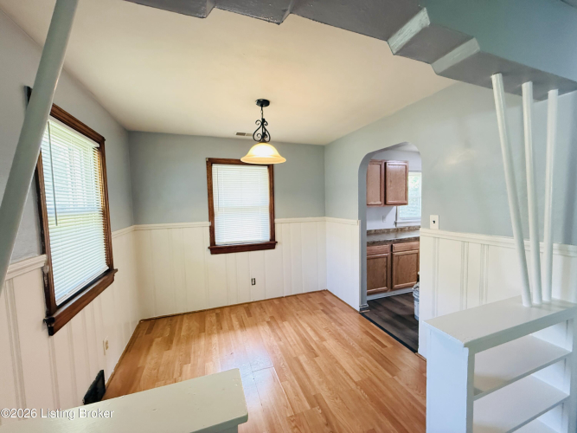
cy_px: 216
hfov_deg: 102.1
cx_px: 288
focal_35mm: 14
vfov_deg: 85.7
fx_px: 233
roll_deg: +0.7
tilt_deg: -2.3
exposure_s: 1/60
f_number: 2.2
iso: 640
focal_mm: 2.22
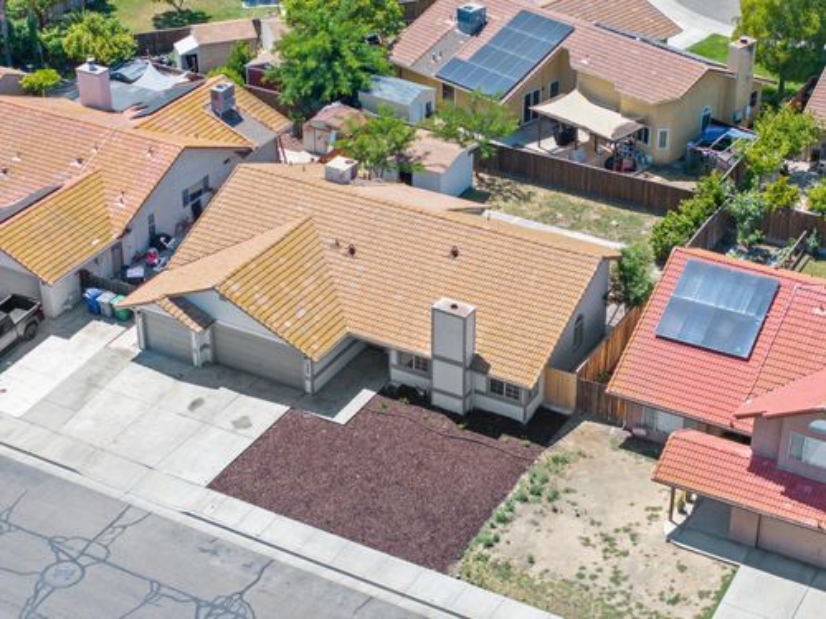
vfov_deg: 21.0
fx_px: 1670
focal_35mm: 70
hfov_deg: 27.8
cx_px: 413
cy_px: 310
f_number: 2.8
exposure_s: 1/640
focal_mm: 19.35
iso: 110
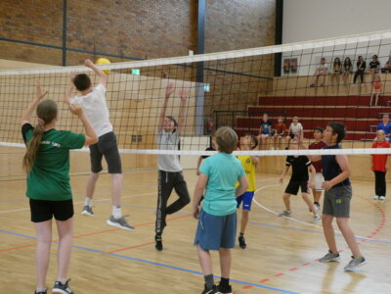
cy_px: 147
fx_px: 565
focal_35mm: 50
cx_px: 196
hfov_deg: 38.2
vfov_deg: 29.1
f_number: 4.1
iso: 800
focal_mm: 9
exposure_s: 1/125
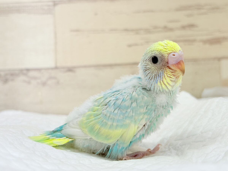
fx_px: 343
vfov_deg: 28.0
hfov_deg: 36.8
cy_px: 86
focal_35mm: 52
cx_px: 114
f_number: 1.6
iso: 50
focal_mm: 5.96
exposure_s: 1/50
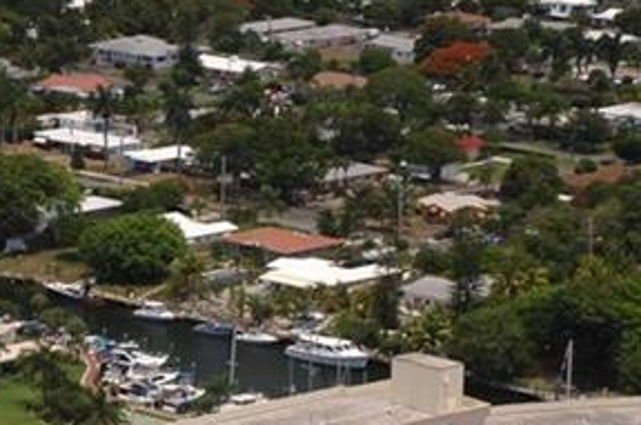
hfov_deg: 10.1
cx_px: 42
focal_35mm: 203
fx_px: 3608
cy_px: 449
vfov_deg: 6.7
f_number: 6.3
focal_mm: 38
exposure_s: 1/160
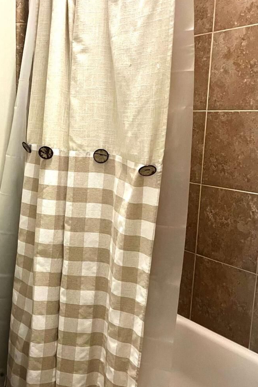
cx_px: 39
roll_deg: -0.1
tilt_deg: -11.2
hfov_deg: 29.6
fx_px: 473
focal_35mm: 44
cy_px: 204
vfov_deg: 44.5
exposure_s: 1/60
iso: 250
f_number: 1.6
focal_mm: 5.1
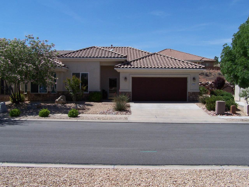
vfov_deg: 37.7
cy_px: 94
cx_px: 124
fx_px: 273
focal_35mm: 38
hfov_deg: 49.0
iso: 80
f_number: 5.6
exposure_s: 1/500
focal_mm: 6.3
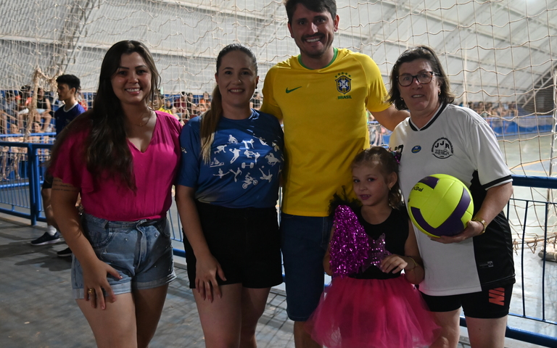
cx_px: 277
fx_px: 562
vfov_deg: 34.4
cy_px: 156
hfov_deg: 52.7
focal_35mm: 37
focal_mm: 31
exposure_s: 1/60
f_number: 4
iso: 7200
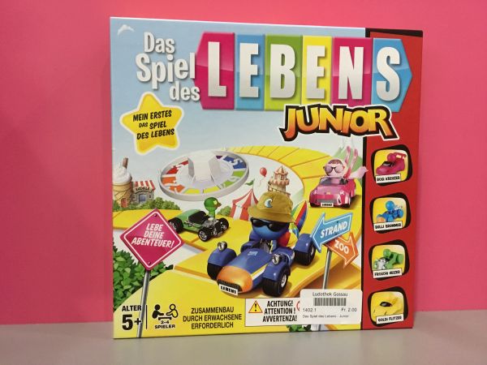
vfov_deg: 45.4
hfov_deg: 58.4
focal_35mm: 31
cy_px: 182
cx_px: 244
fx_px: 436
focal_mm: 3.3
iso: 200
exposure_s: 1/25
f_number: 2.4
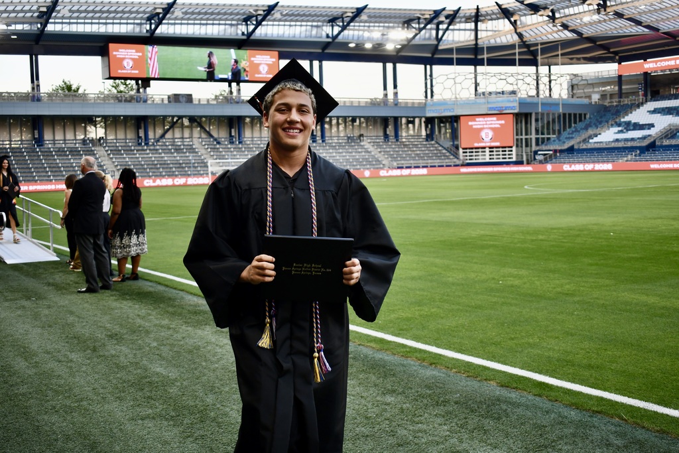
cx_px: 340
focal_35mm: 42
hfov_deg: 46.4
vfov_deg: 31.9
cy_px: 226
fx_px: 792
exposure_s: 1/250
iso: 450
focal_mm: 28
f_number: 4.2
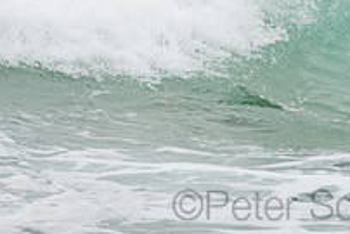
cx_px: 307
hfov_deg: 1.2
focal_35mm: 1679
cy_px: -82
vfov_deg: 0.8
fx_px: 16335
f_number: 5.6
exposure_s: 1/1600
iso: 320
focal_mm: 390
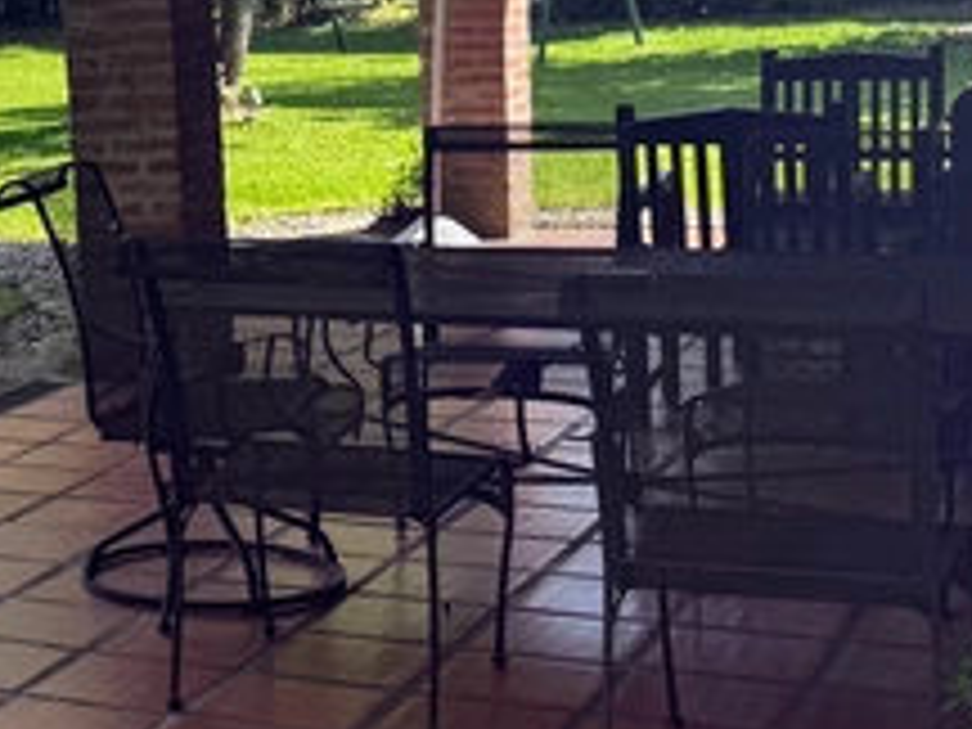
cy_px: 153
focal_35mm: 89
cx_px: -410
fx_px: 2499
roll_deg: +3.2
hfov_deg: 19.6
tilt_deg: -4.2
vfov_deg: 16.5
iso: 80
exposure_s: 1/1727
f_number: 1.78
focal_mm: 6.76
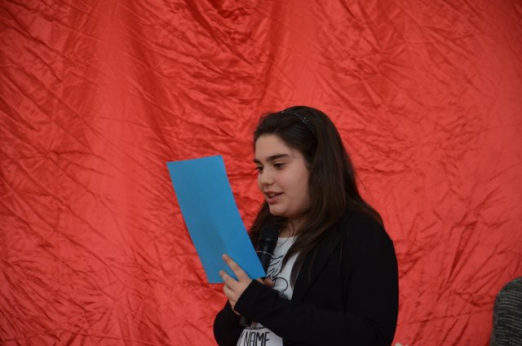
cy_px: 173
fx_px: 2279
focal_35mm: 158
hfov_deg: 13.1
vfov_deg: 8.7
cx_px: 261
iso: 640
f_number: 5.6
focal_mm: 105
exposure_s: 1/60
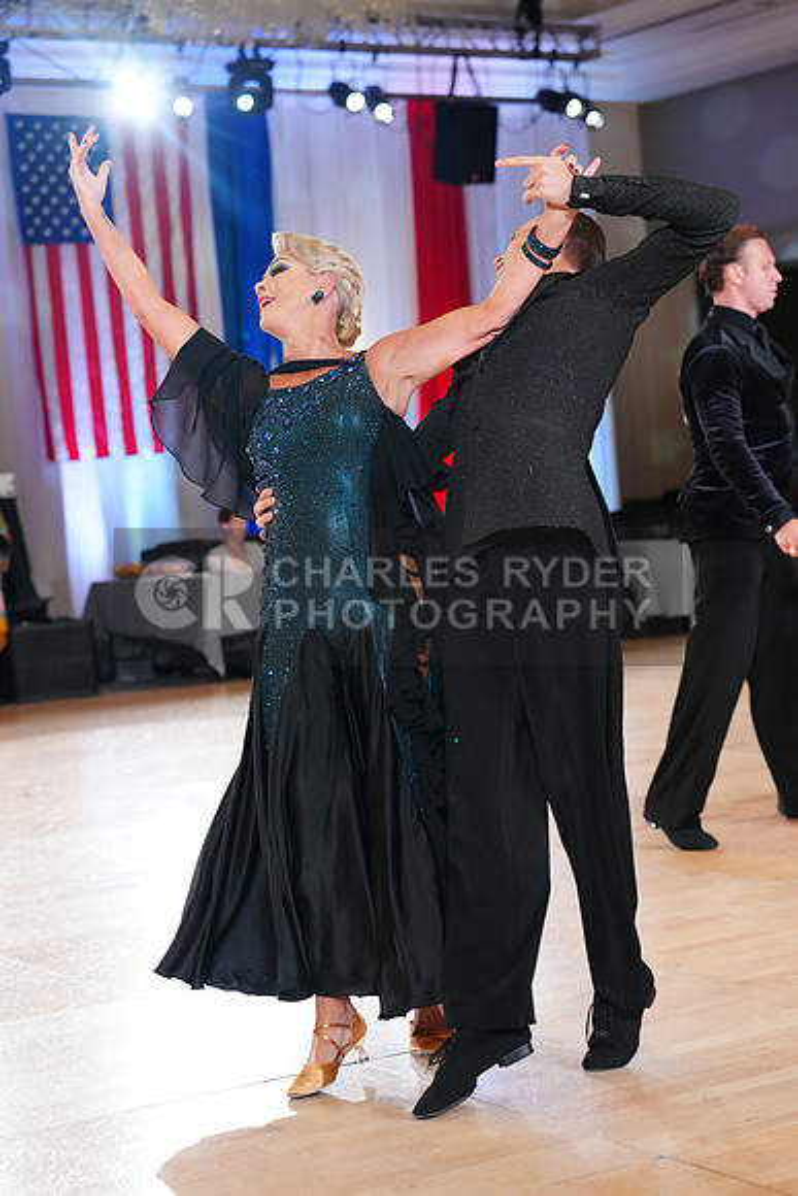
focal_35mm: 70
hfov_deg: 19.5
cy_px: 598
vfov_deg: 28.8
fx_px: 2326
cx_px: 399
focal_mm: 70
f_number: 3.5
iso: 4000
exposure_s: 1/500
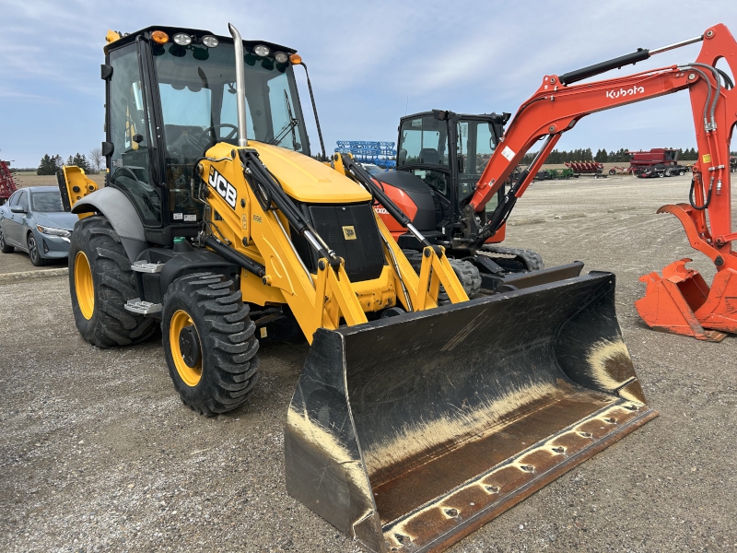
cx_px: 368
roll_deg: +1.7
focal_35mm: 26
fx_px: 554
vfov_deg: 53.1
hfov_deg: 67.3
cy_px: 276
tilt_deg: -10.6
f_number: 1.5
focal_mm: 5.7
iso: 50
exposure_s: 1/3356
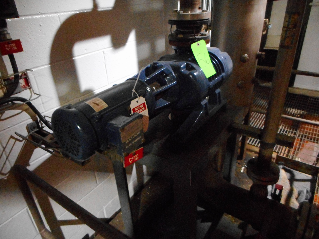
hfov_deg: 69.4
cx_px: 160
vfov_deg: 54.9
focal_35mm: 25
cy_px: 120
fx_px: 230
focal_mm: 4.5
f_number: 3.7
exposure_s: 1/8
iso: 800
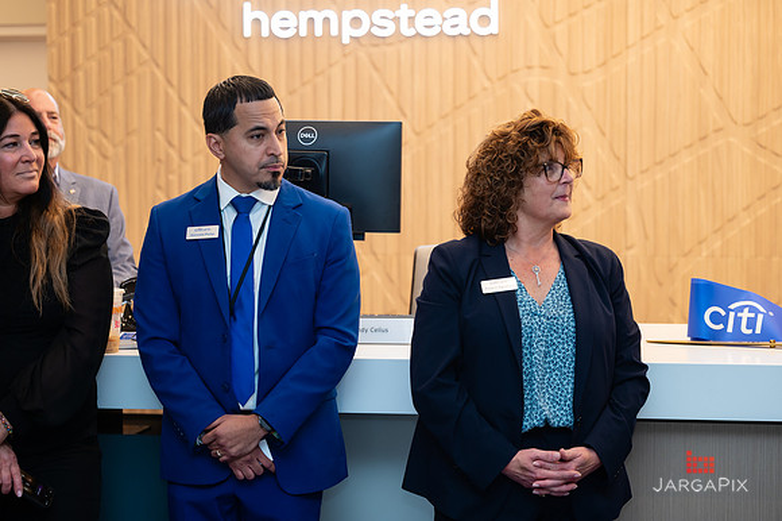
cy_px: 254
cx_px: 400
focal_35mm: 80
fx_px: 1735
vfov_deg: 17.1
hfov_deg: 25.4
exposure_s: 1/200
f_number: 3.2
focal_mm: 76
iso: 400
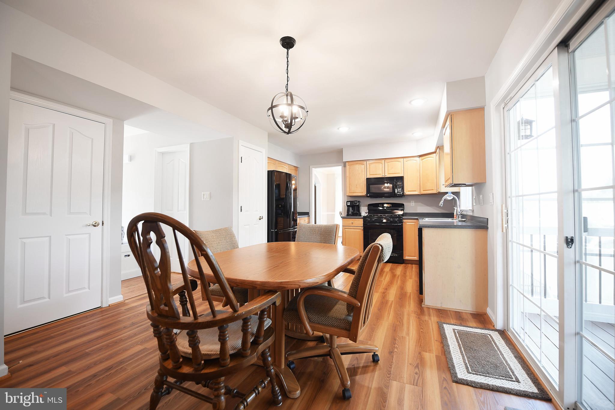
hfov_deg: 100.4
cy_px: 205
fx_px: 256
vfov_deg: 77.3
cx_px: 308
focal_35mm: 15
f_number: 4
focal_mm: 15
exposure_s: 1/50
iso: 1250
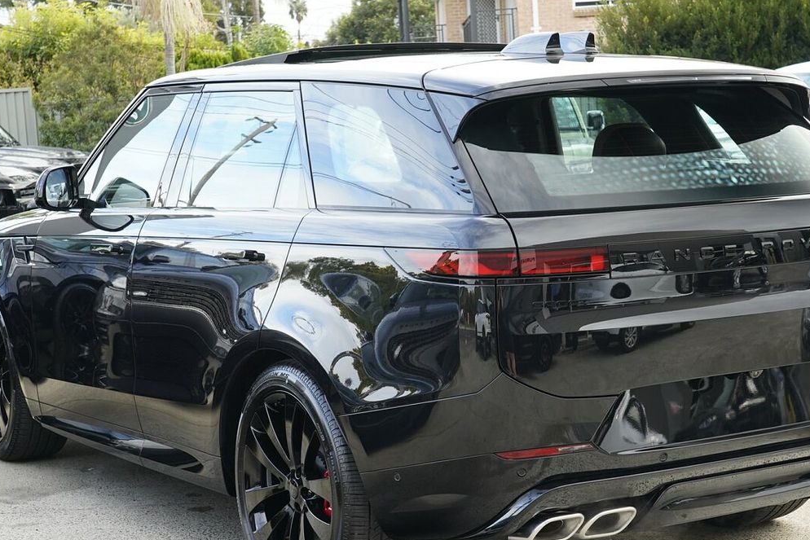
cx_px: 438
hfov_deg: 31.4
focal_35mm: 64
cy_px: 324
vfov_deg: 21.2
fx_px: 1440
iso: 1000
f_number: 8
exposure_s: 1/100
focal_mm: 53
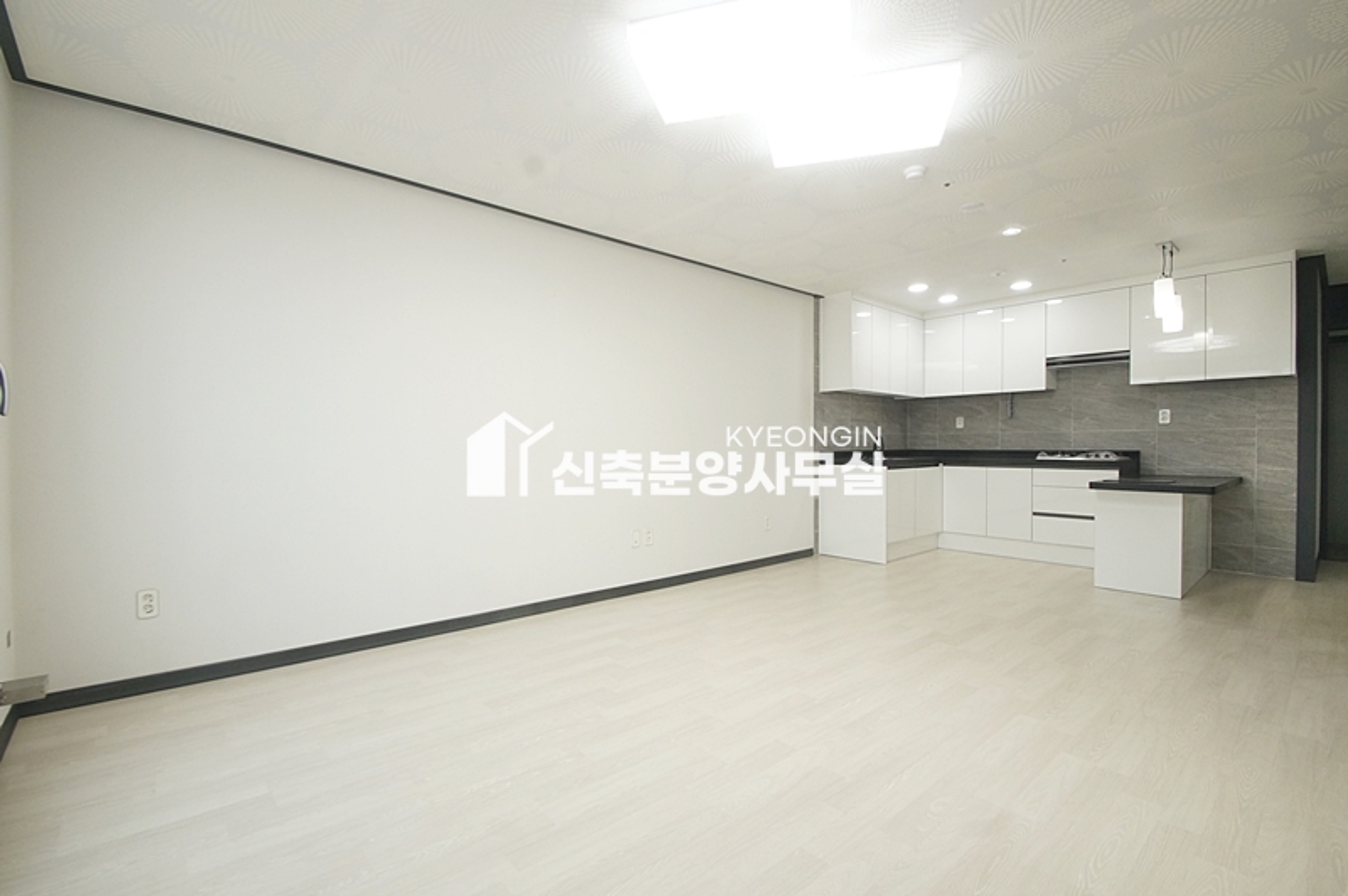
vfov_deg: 77.2
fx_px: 561
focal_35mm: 15
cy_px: 448
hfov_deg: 100.4
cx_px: 674
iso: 800
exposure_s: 1/40
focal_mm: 10
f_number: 9
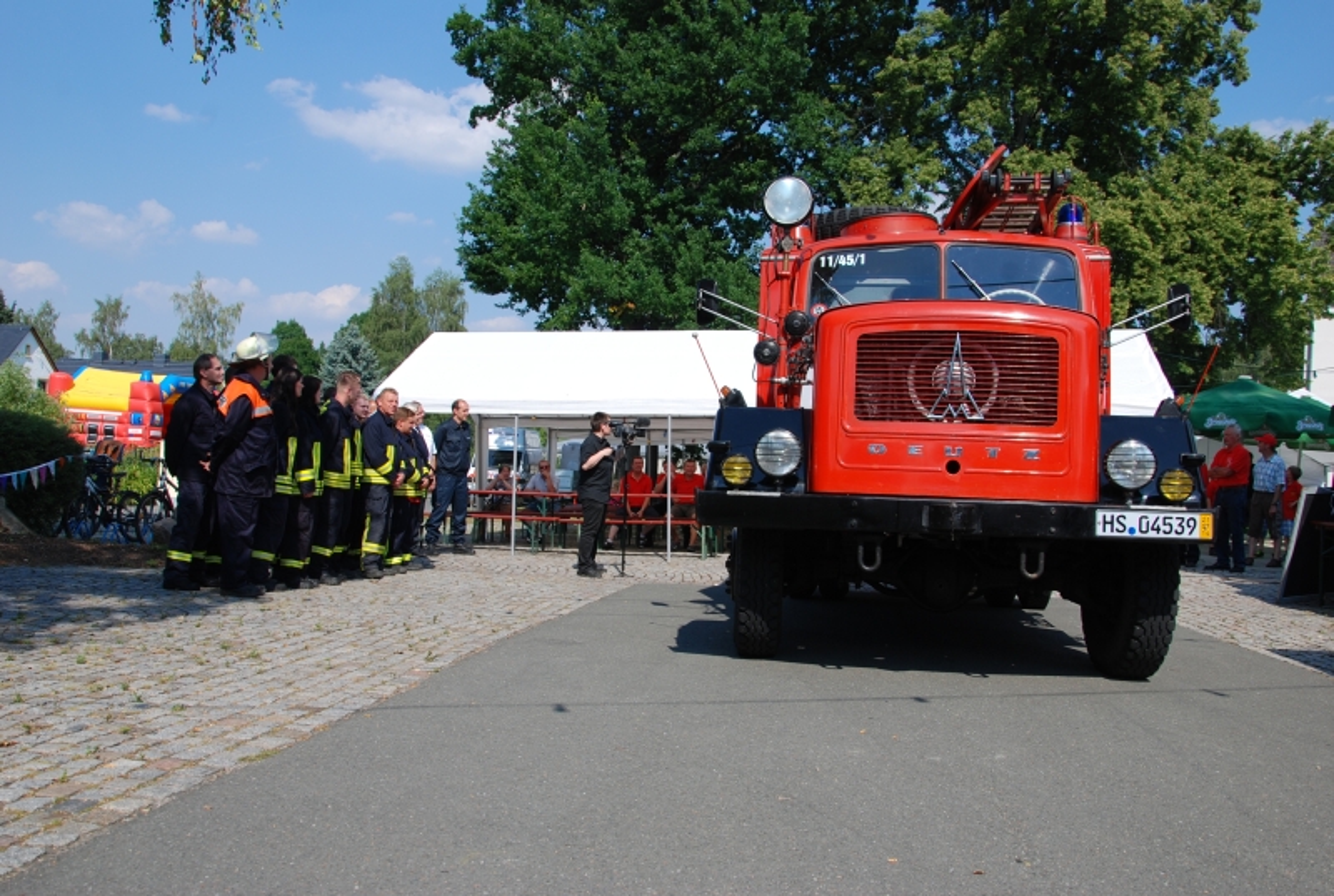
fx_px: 1170
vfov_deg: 41.9
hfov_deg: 59.4
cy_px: 448
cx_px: 667
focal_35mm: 32
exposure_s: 1/200
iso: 100
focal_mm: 21
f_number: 9
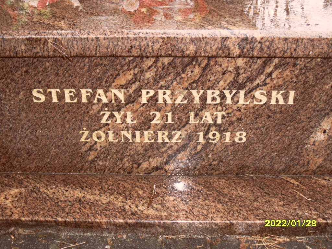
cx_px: 166
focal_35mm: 40
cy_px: 124
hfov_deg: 46.8
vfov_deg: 36.0
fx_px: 384
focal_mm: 6.5
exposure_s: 1/45
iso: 200
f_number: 3.6
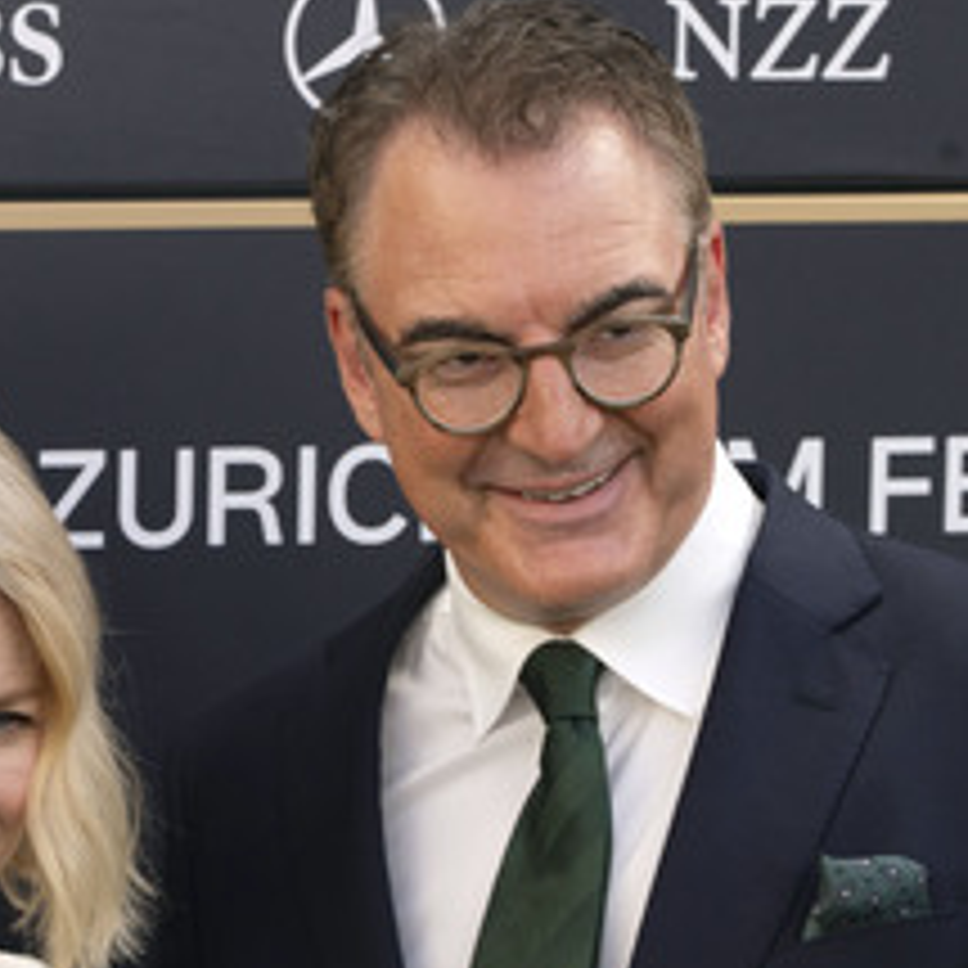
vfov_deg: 4.8
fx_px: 11611
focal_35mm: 367
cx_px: 177
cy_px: 552
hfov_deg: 4.8
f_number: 9
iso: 800
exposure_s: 1/400
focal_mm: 194
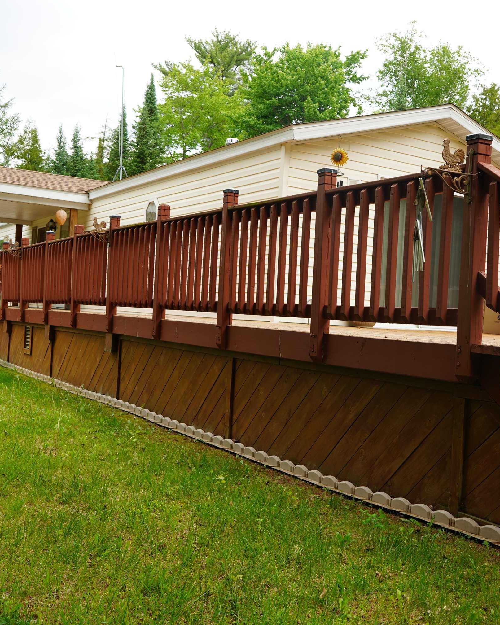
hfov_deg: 37.2
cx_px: 291
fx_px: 740
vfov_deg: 45.8
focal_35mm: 40
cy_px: 315
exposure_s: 1/80
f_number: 5.6
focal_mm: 28
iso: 100
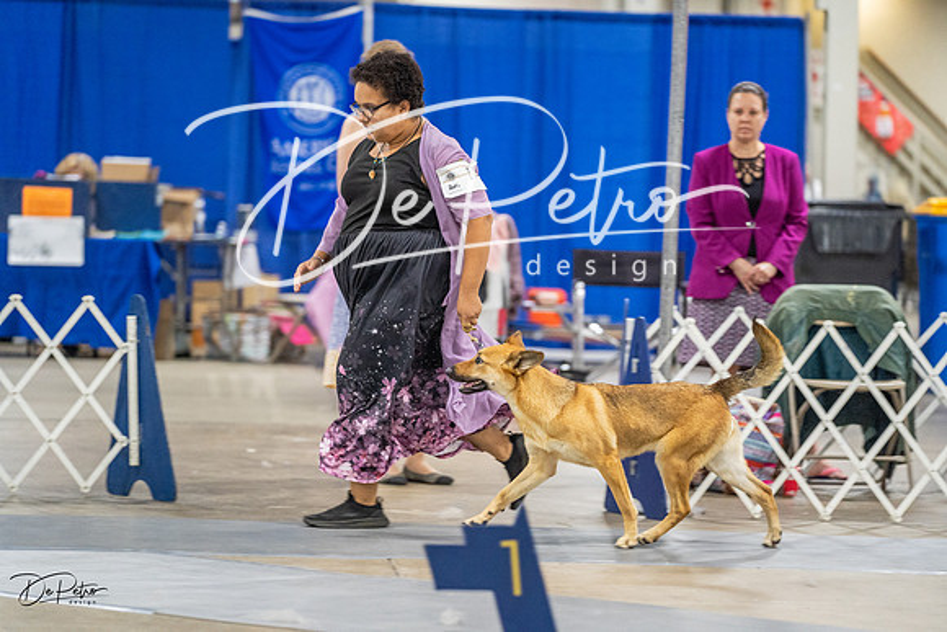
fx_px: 4052
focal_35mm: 154
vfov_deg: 8.9
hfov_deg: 13.3
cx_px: 474
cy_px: 316
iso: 4000
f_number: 2.8
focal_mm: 154
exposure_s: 1/200
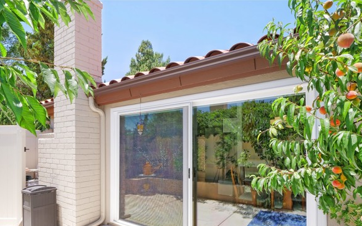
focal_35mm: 21
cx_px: 173
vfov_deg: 56.2
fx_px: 207
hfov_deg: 82.2
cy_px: 149
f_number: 13
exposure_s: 1/50
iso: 200
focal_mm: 9
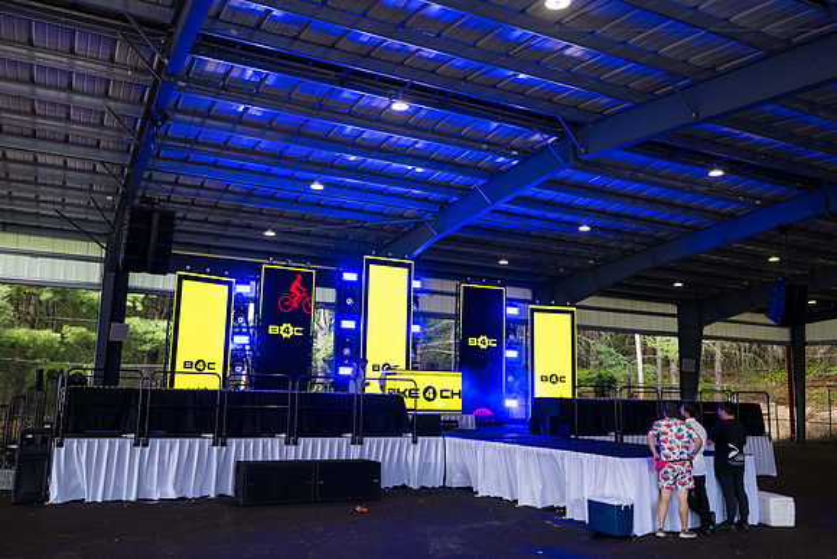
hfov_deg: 61.9
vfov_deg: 43.6
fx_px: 698
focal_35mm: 30
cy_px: 280
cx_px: 418
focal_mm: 30
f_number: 4
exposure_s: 1/640
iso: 720
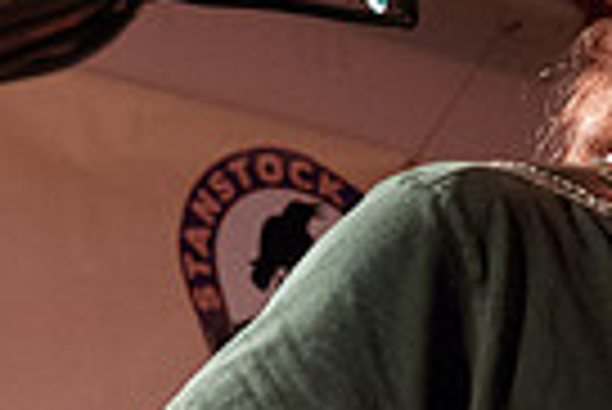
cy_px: 500
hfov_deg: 9.5
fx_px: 3625
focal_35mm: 213
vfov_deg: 6.4
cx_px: 783
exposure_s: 1/40
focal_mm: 50
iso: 6400
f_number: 6.3
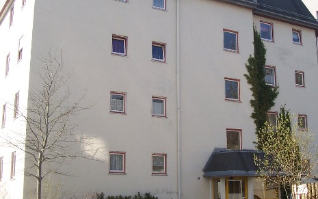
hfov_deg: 37.3
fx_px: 468
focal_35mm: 54
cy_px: 101
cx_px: 195
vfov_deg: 24.0
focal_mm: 5.6
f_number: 5.6
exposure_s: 1/250
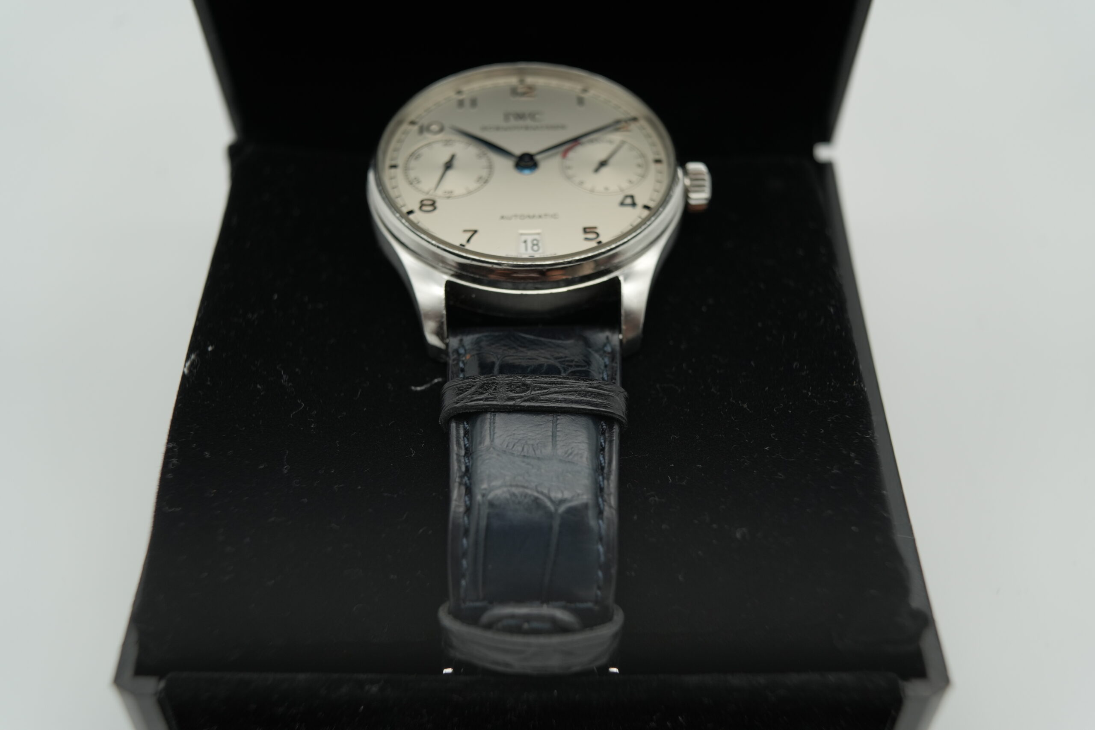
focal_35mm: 35
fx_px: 1065
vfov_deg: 37.9
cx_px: 548
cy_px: 365
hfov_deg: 54.4
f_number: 5
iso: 400
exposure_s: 1/250
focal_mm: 35
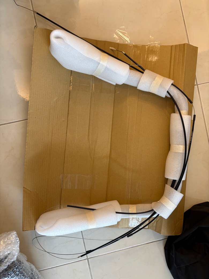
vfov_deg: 67.3
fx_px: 209
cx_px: 104
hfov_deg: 53.1
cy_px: 140
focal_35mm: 26
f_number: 1.6
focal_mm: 5.96
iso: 160
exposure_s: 1/60
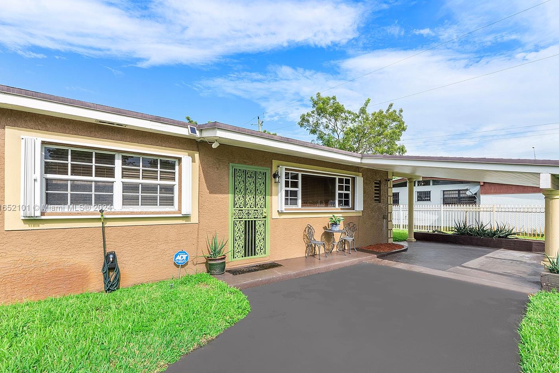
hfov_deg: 93.1
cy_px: 208
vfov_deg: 70.2
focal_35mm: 17
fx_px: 264
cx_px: 302
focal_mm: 10
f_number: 9
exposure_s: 1/400
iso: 250
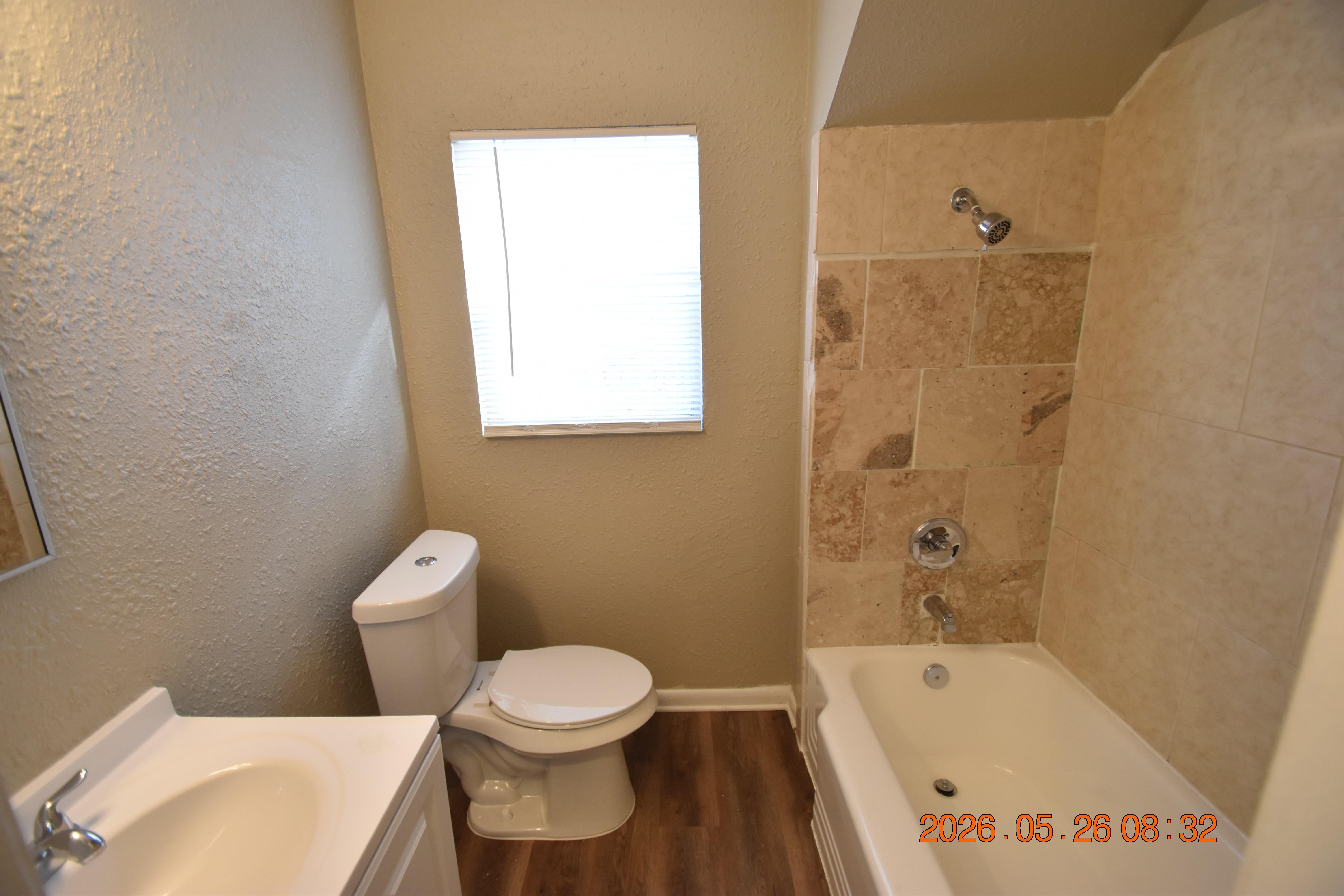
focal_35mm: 15
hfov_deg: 100.4
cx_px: 672
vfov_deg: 77.3
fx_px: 560
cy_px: 448
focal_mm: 10
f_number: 3.5
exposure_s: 1/60
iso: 800
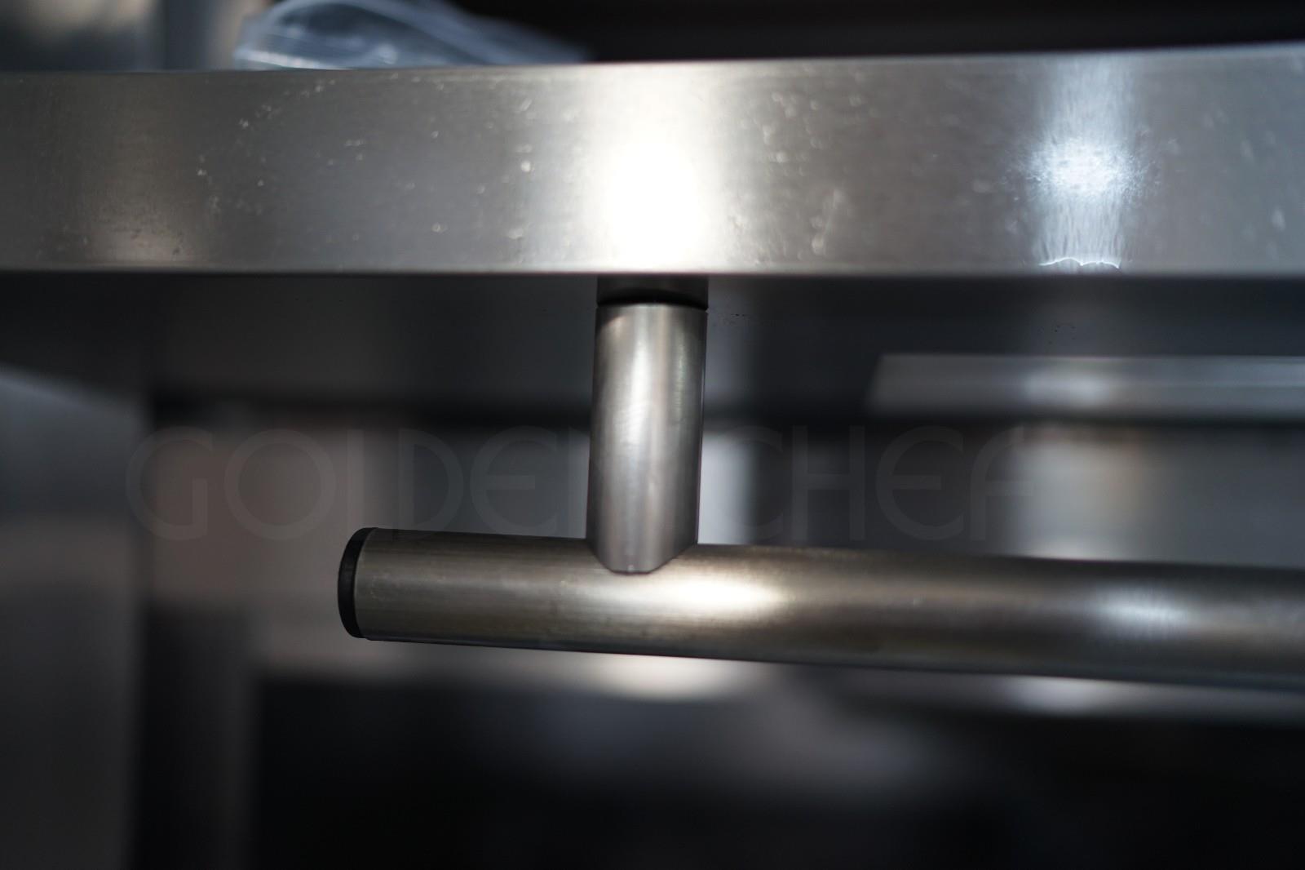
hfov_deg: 54.4
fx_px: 1268
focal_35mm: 35
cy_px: 435
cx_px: 652
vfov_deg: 37.8
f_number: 1.4
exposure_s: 1/125
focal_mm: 35
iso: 500
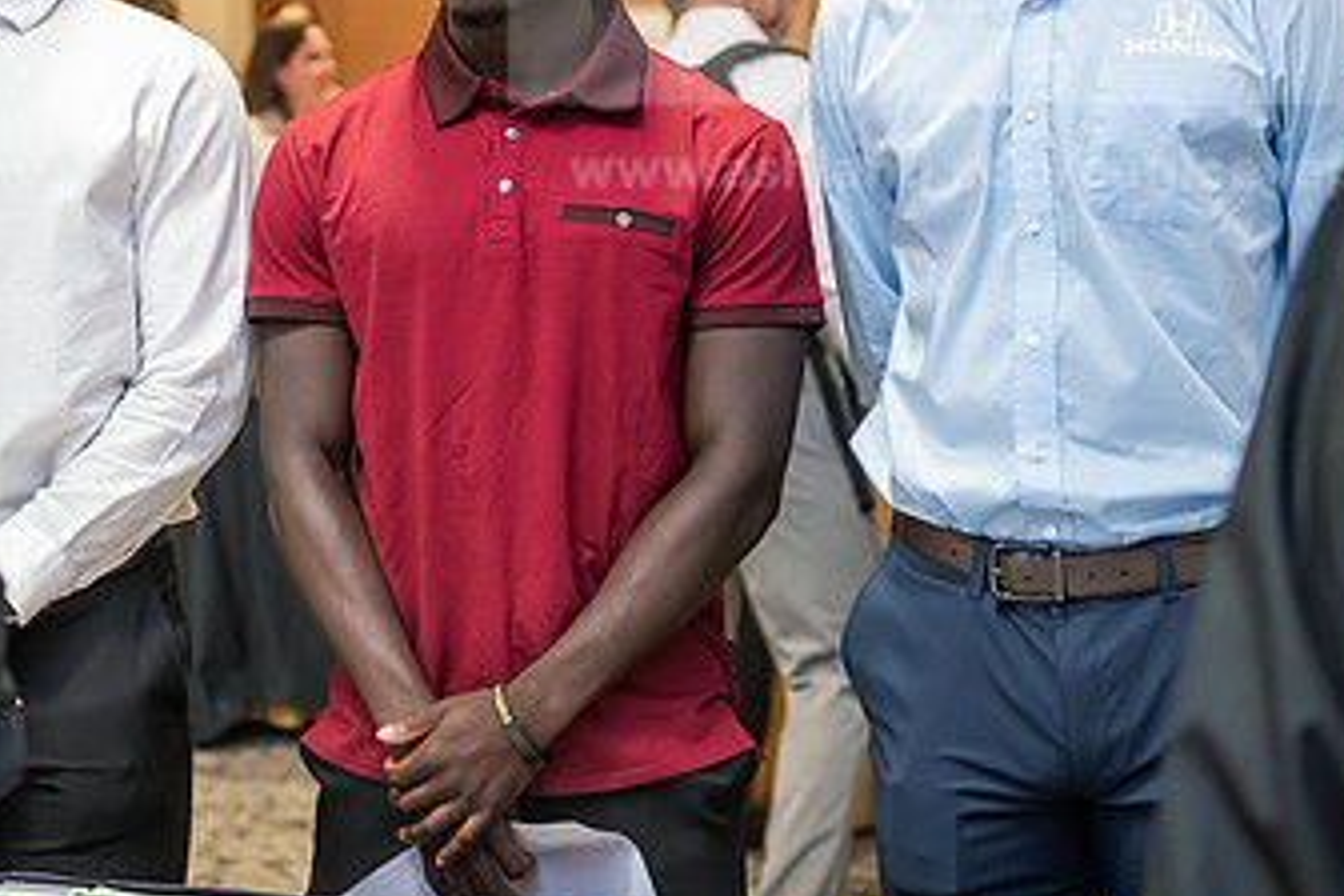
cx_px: 388
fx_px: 3546
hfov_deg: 21.3
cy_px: 254
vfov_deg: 14.4
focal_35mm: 95
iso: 2500
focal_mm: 55
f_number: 2.8
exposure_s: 1/160
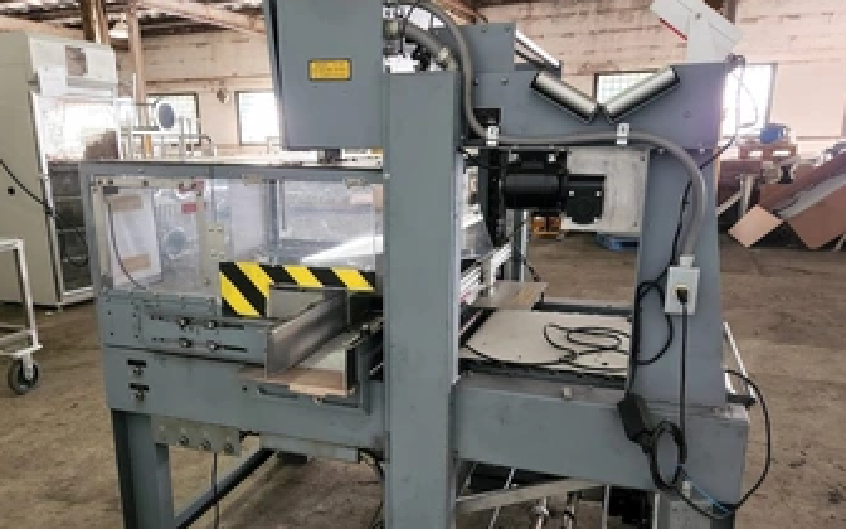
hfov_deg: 64.5
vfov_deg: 42.9
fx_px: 669
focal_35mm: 29
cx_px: 388
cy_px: 322
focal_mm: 5.4
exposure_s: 1/60
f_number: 1.8
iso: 800
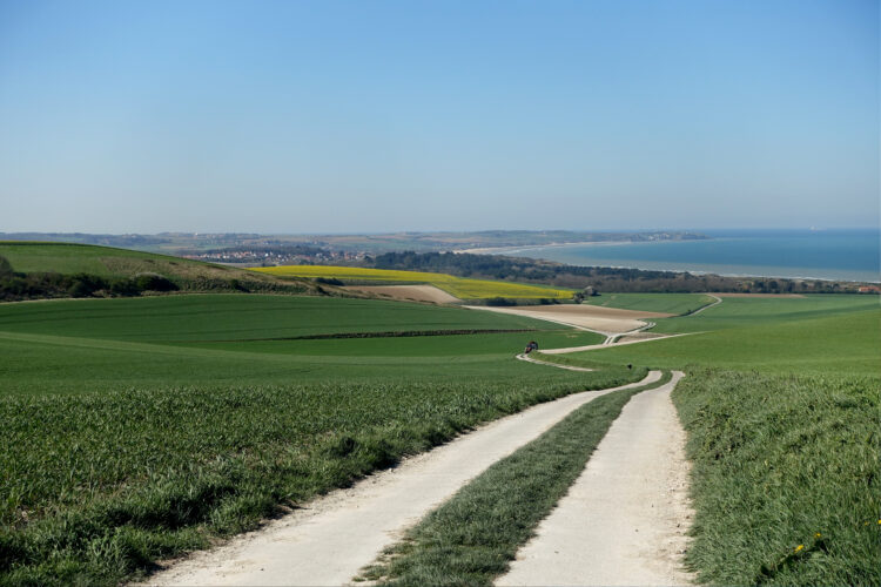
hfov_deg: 63.7
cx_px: 440
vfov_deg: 45.0
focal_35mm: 29
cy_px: 294
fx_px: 710
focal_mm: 10.81
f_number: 4
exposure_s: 1/400
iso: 125
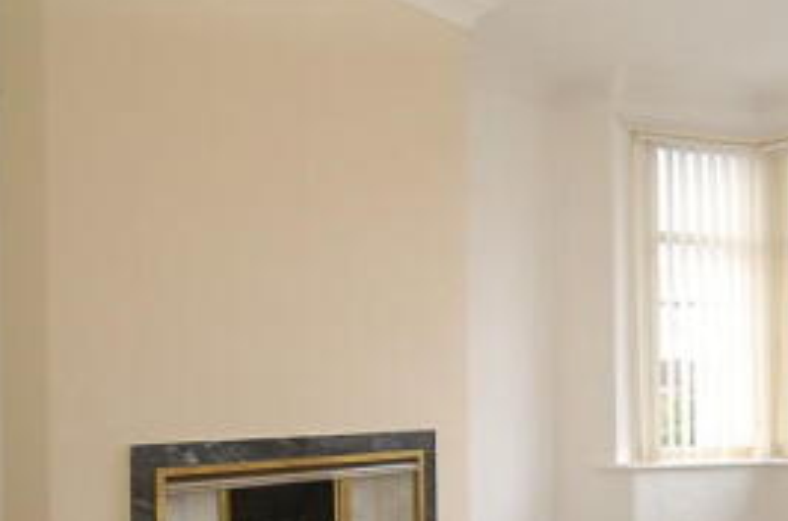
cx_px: 557
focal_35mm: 37
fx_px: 808
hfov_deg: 50.5
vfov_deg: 35.1
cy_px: 377
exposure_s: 1/200
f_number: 4
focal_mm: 10
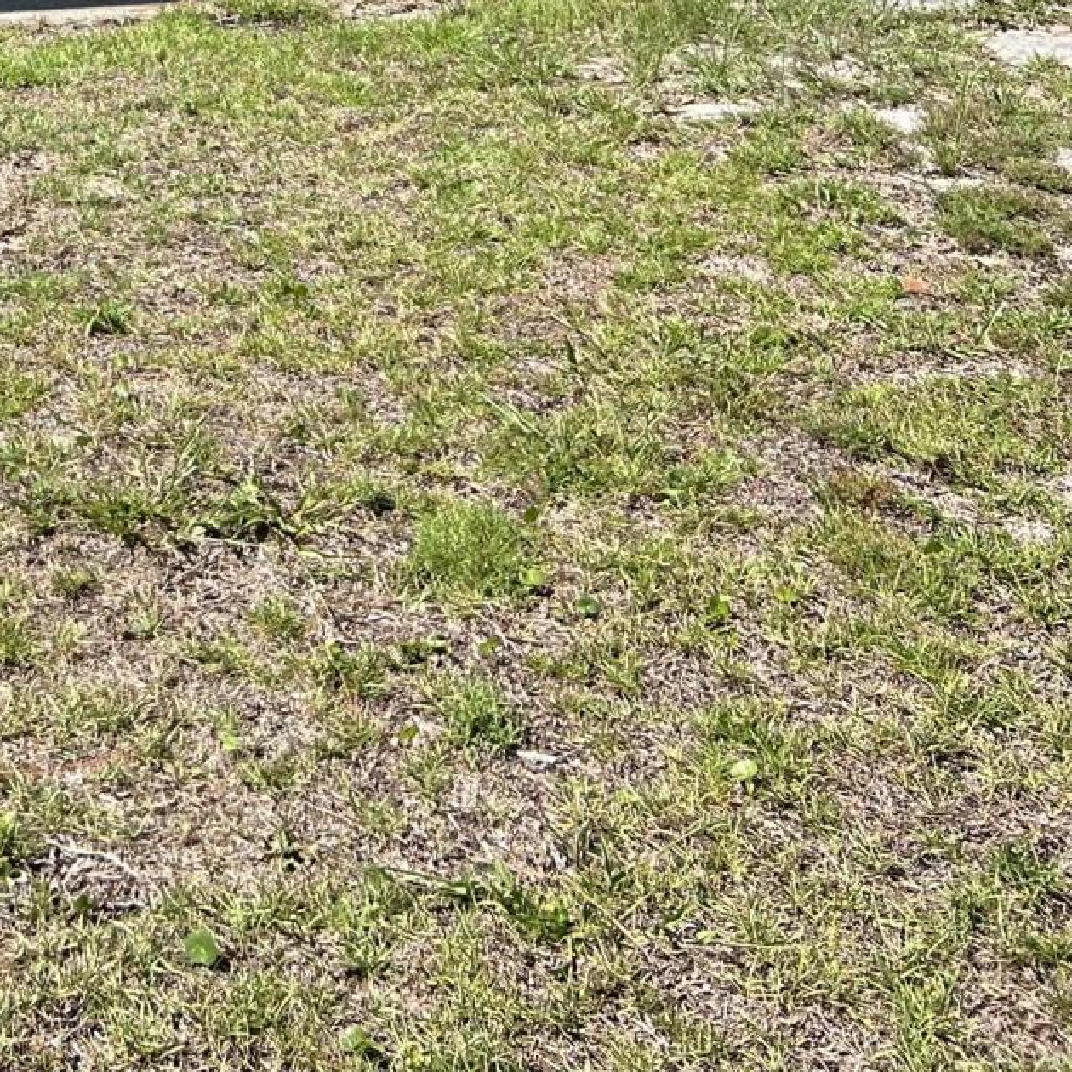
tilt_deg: +1.2
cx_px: -104
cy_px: -466
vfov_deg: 20.7
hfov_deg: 22.4
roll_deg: +0.1
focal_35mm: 73
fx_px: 2558
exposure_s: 1/2353
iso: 50
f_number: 1.5
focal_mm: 5.7
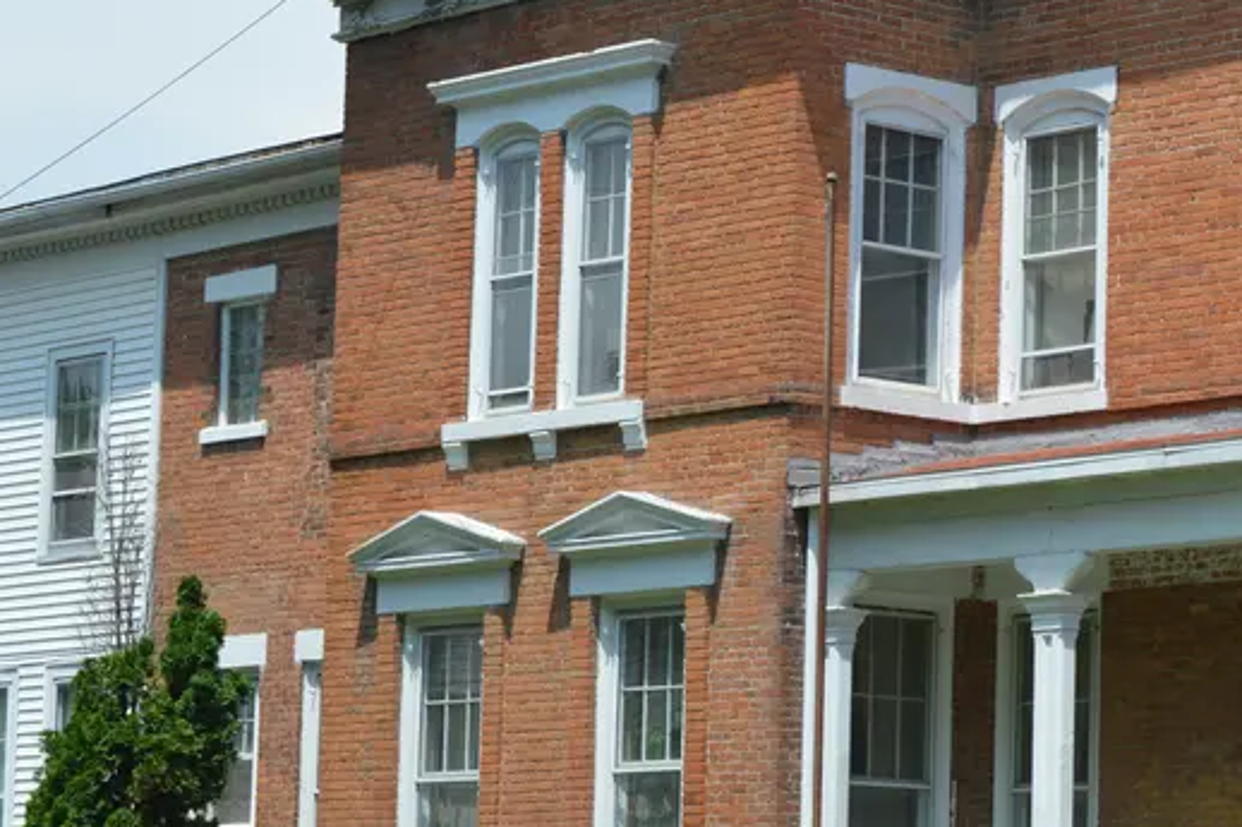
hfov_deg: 15.4
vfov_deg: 10.4
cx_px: 1093
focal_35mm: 132
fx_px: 4552
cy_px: 336
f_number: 8
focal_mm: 38
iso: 100
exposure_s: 1/250
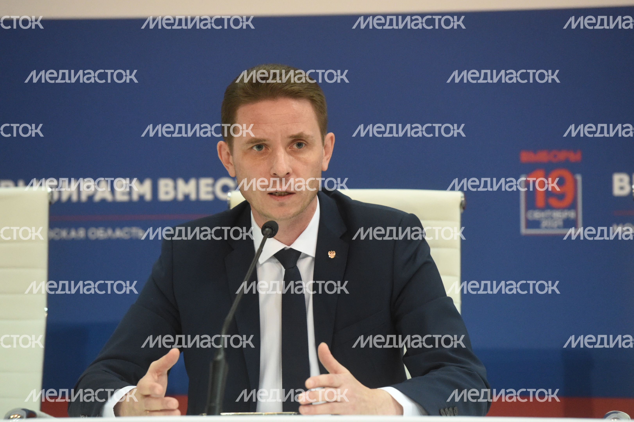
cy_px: 211
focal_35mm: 180
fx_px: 3168
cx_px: 317
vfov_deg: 7.6
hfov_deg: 11.4
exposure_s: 1/640
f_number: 4
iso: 12800
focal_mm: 180
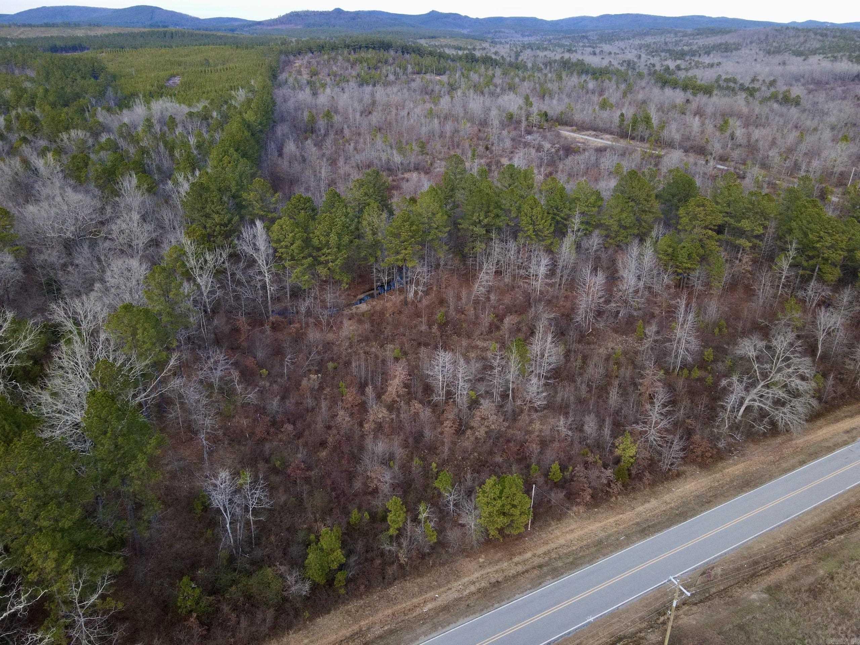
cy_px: 322
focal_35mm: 24
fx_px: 596
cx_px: 430
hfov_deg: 71.6
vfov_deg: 56.8
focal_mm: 4.5
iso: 540
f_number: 2.8
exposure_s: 1/13
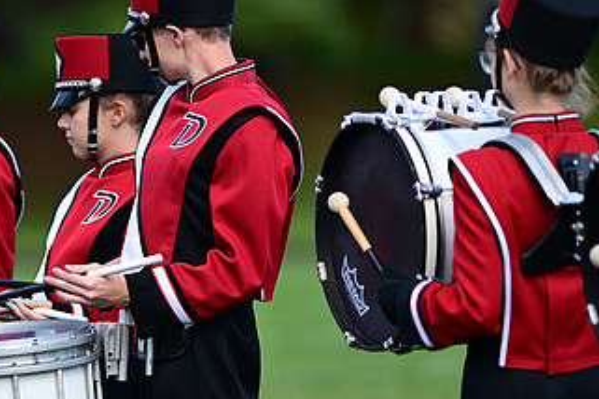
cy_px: 268
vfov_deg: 2.5
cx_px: 69
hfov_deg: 3.8
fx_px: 9018
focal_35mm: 542
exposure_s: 1/1600
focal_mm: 300
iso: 320
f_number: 2.8
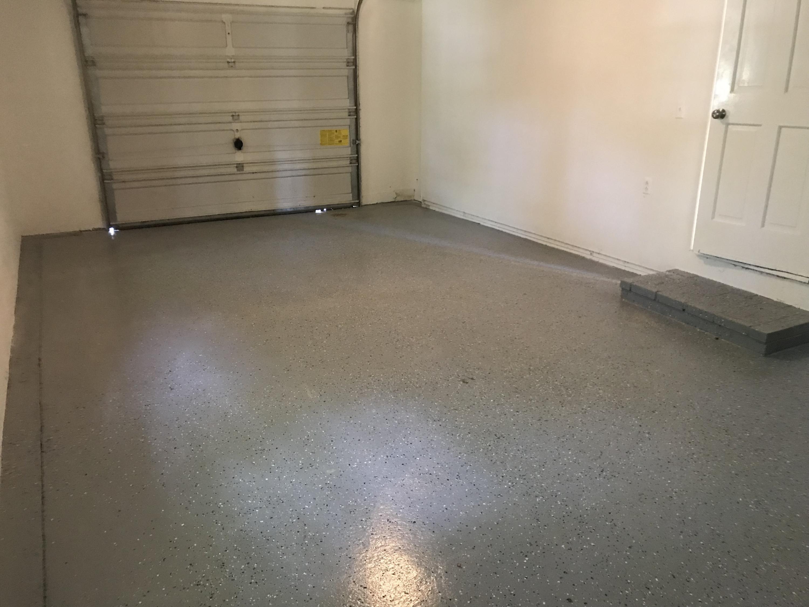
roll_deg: +0.3
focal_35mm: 28
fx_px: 654
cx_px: 404
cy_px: 304
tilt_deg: -16.4
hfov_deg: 63.4
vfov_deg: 49.7
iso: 80
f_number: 1.8
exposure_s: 1/6
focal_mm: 3.99
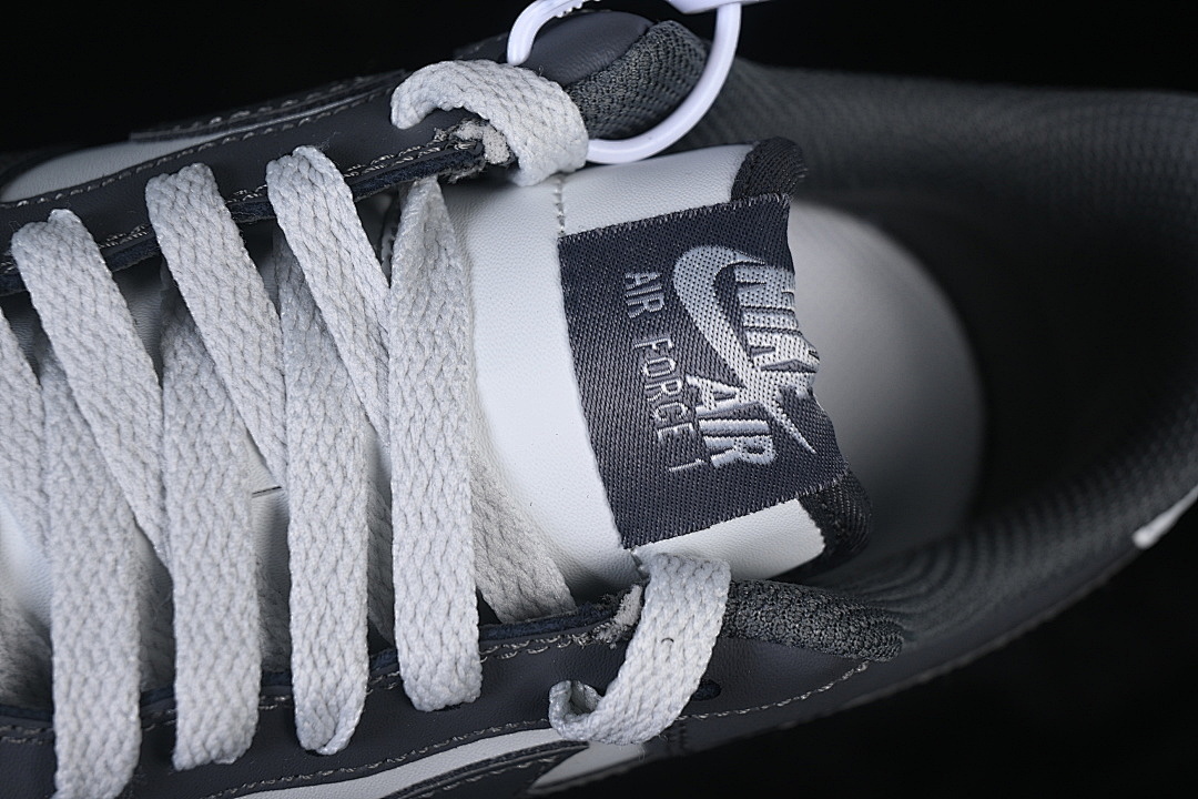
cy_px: 400
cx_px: 599
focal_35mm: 75
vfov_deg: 18.2
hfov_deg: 27.0
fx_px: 2496
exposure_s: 1/60
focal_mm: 50
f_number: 7.1
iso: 160
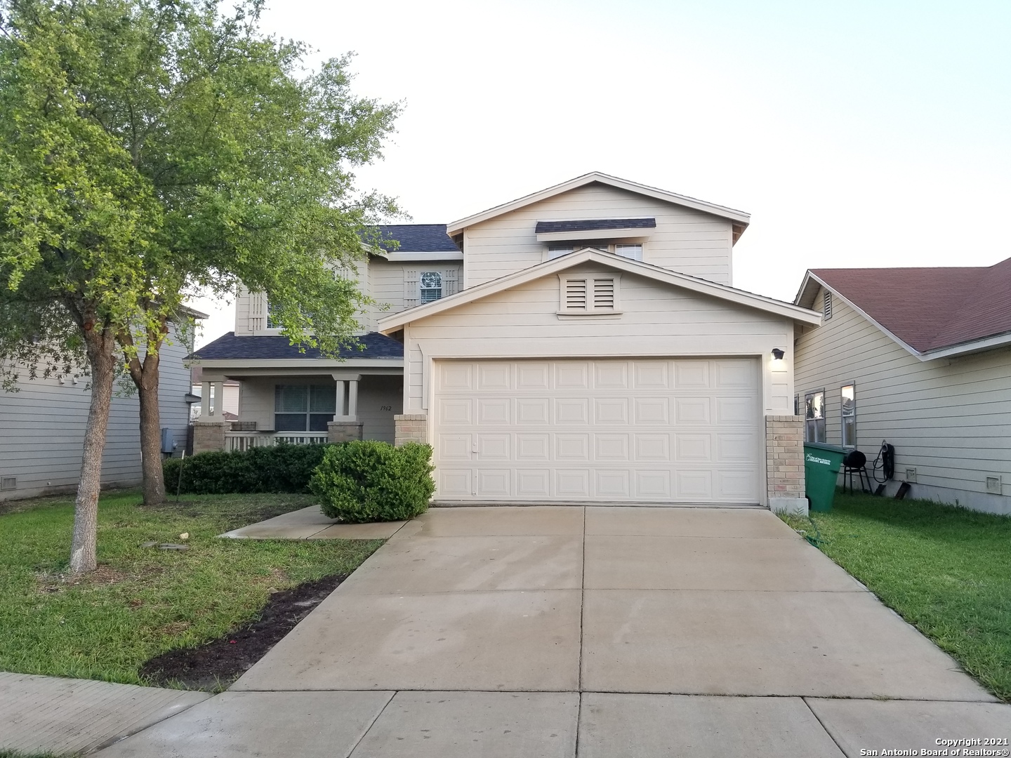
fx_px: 759
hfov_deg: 67.3
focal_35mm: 26
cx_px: 506
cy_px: 379
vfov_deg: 53.1
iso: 80
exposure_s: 1/120
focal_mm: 4.3
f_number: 1.7
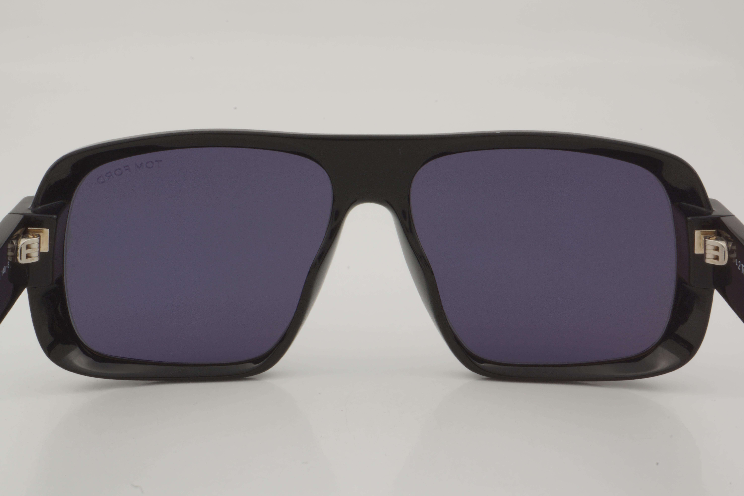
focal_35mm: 75
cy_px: 248
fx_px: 1550
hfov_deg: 27.0
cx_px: 372
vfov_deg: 18.2
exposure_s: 1/3
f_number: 32
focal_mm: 50
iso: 100
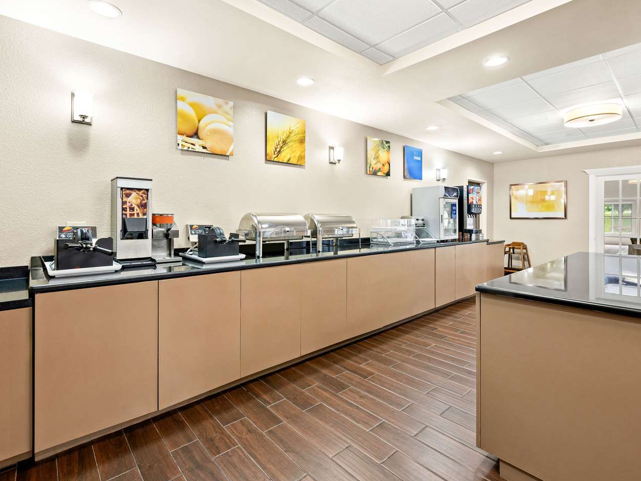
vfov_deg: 78.1
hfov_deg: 94.3
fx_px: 296
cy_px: 240
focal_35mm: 16
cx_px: 347
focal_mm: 14
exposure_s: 1/1.25
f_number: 8
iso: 640
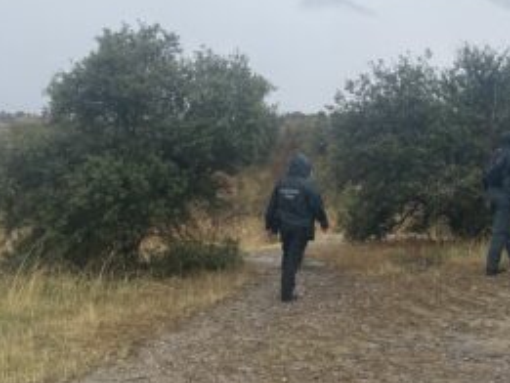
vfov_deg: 23.1
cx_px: 360
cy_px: 96
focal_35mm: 63
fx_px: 929
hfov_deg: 30.4
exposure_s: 1/973
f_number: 1.8
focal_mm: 4.25
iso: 32
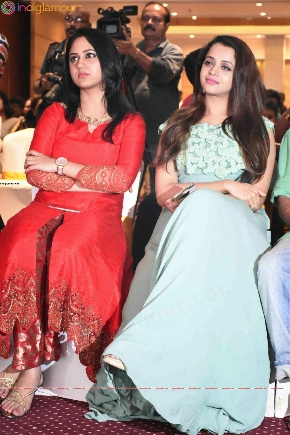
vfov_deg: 28.1
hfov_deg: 18.9
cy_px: 218
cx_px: 145
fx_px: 870
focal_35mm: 72
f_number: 4.5
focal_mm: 48
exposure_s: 1/80
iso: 8000
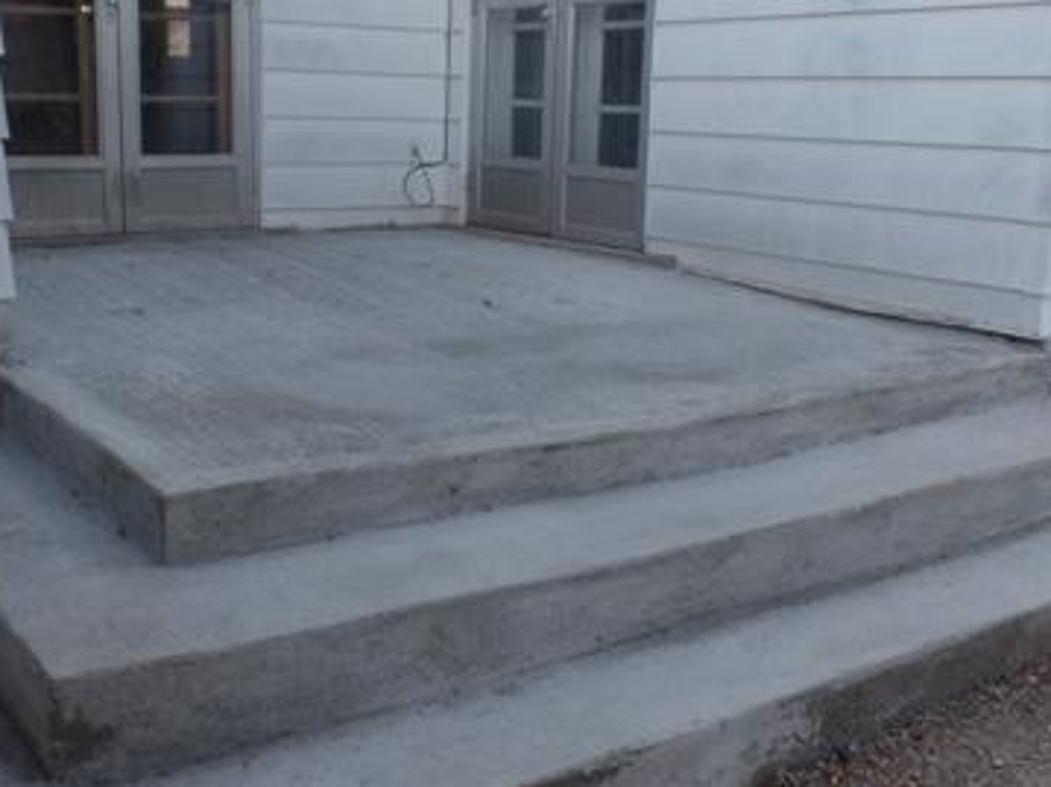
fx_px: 1244
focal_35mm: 41
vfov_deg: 35.1
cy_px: 372
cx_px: 407
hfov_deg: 45.5
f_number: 3.5
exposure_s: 1/125
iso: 80
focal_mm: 4.1
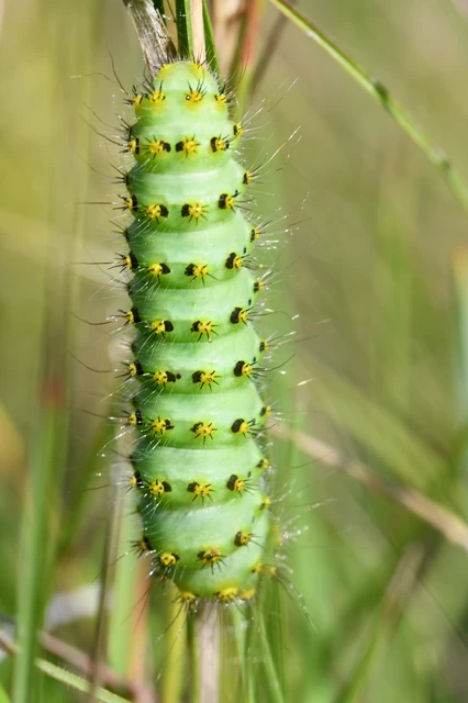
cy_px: 352
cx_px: 234
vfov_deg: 13.1
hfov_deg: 8.7
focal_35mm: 157
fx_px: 3065
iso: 100
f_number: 16
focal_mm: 105
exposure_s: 1/60
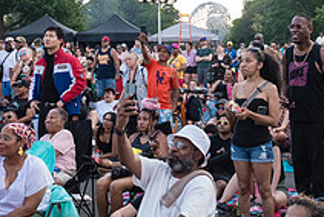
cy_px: 78
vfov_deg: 20.6
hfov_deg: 30.5
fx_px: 594
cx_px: 174
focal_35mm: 66
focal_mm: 24
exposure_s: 1/1000
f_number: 5
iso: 2000
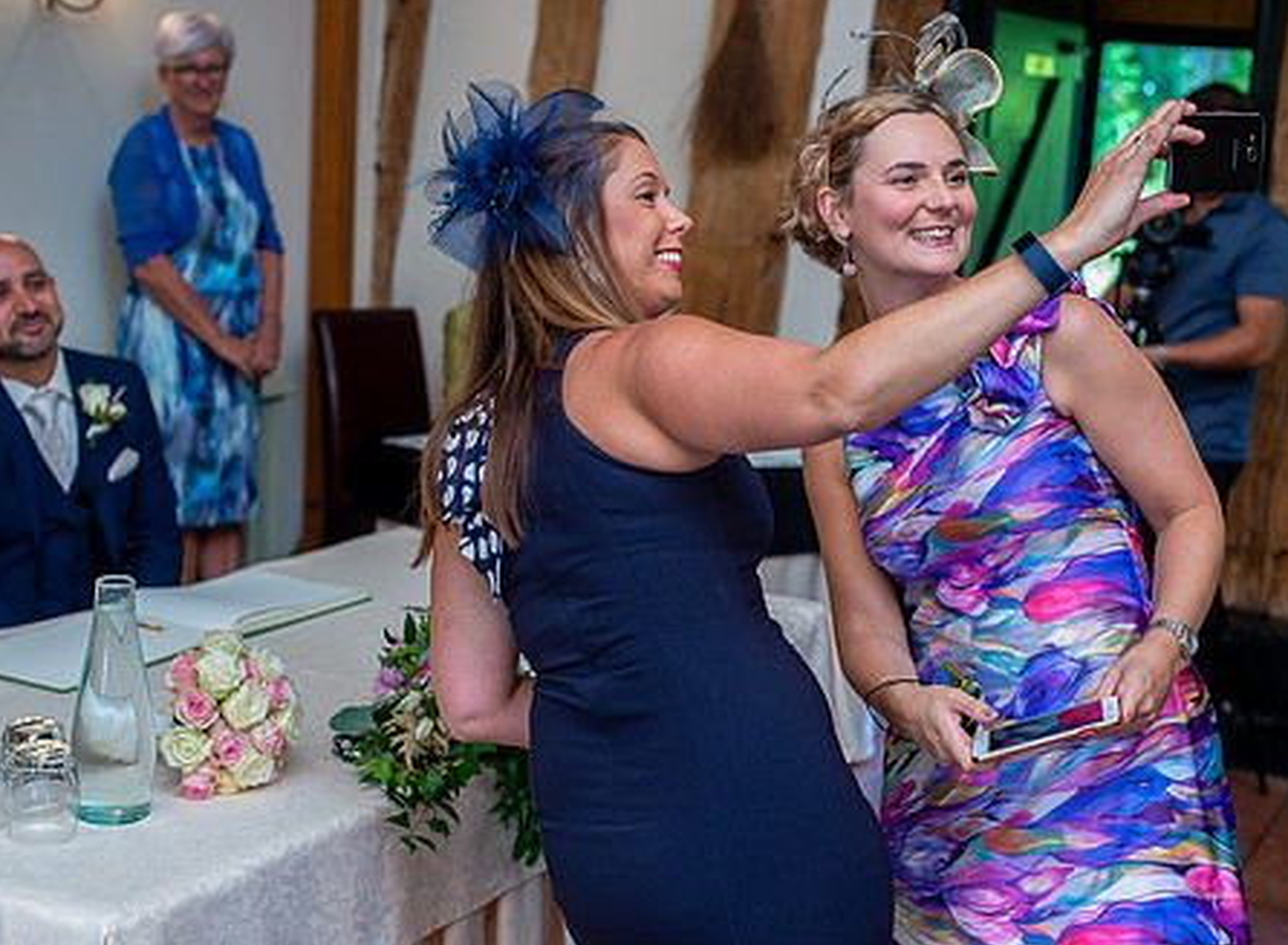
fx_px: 2141
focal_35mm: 58
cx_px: 720
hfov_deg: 33.4
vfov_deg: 24.8
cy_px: 551
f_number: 2.8
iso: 500
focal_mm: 35
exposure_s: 1/100
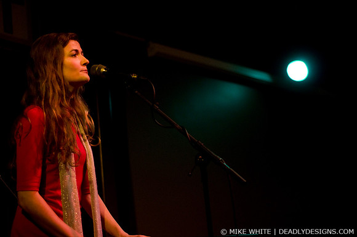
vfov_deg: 18.1
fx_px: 743
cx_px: 178
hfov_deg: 27.0
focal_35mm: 75
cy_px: 118
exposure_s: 1/100
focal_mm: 50
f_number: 1.8
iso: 800
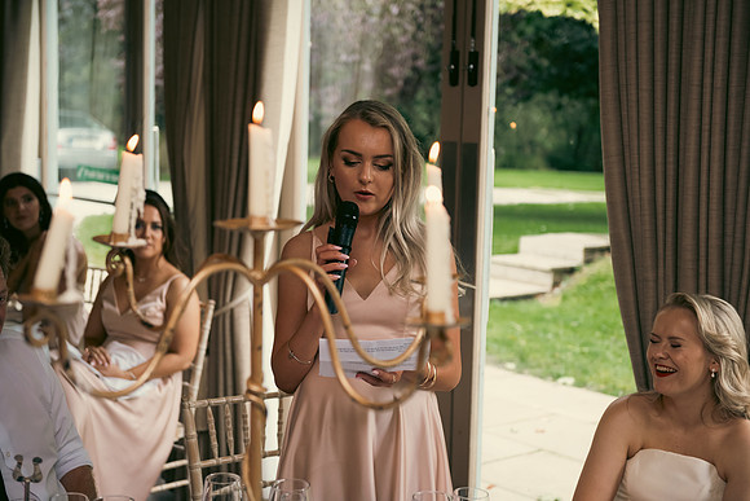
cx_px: 375
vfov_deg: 23.4
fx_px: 1209
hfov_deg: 34.5
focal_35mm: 58
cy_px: 250
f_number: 3.5
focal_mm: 58
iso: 400
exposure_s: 1/160
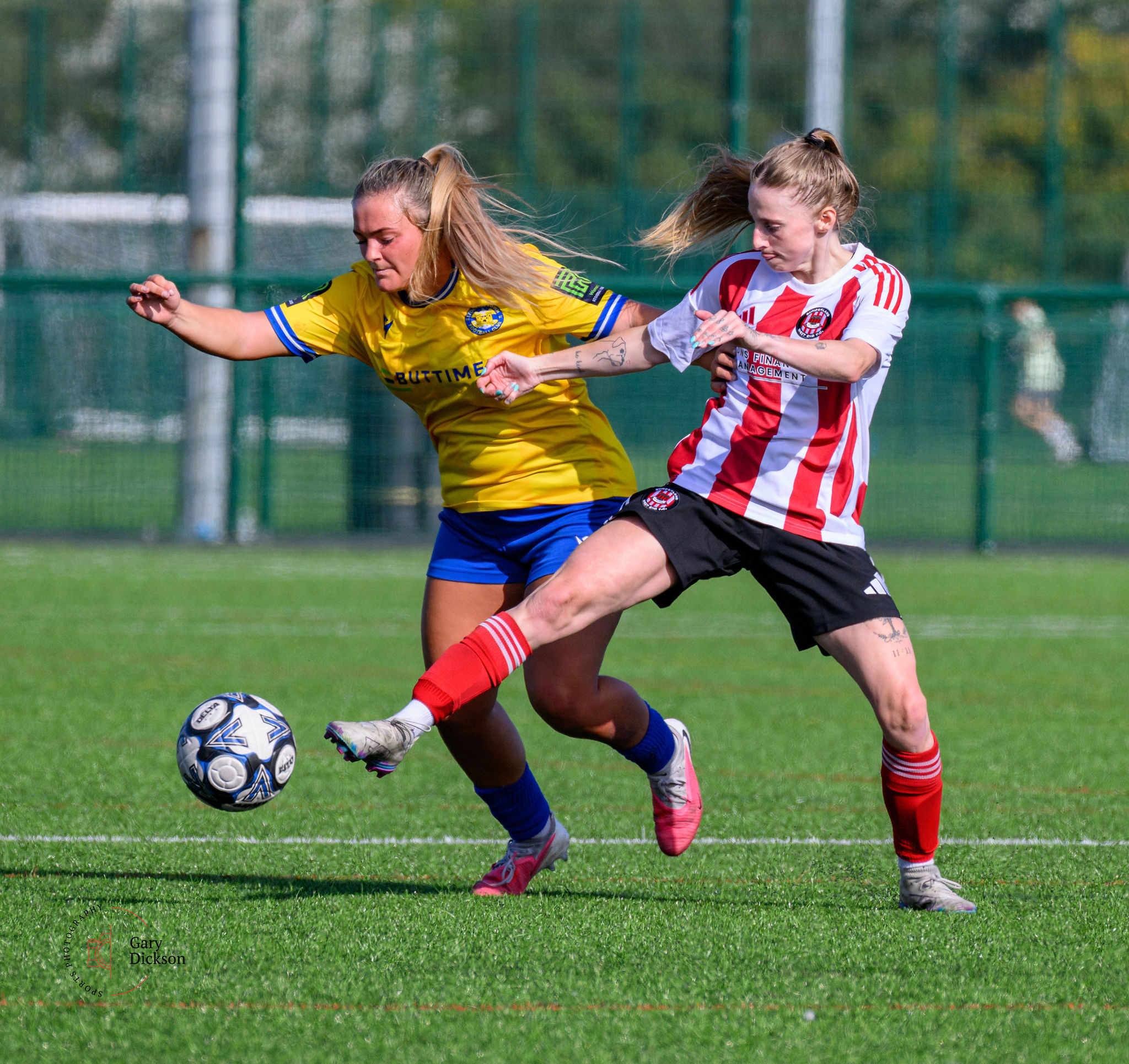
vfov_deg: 2.5
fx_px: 24533
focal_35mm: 684
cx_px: 760
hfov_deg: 2.6
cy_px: 489
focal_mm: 320
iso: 360
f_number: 5.3
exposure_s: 1/2000
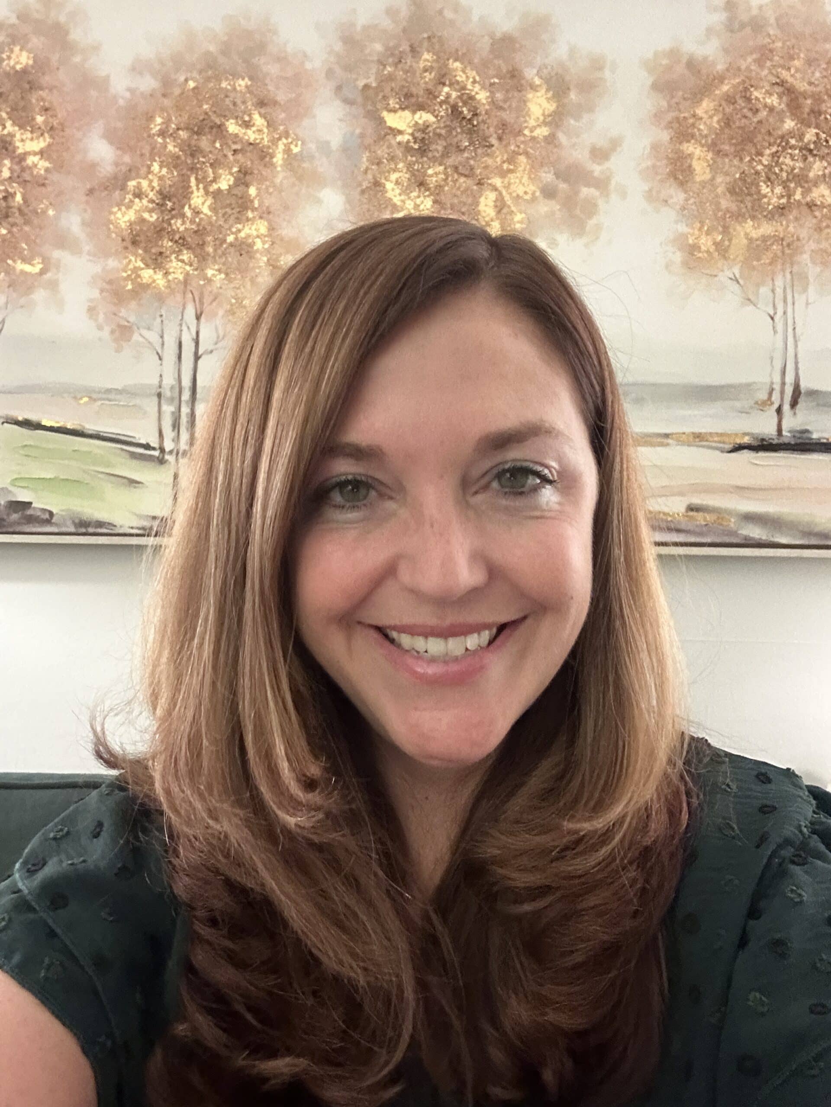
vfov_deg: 60.0
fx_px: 960
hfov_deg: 46.8
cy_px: 554
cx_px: 416
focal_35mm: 30
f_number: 1.9
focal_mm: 2.69
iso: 640
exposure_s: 1/24
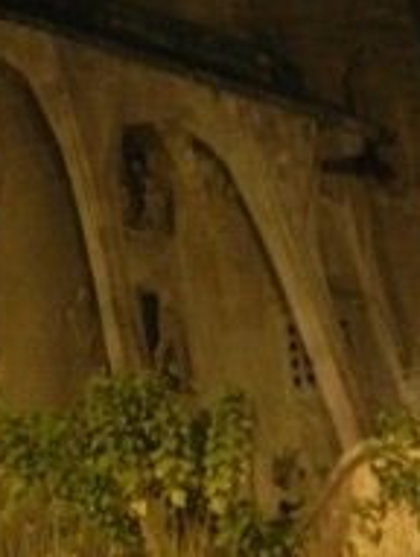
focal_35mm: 94
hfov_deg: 15.3
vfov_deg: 18.9
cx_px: -61
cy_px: -225
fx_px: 1516
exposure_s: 1/2
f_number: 3.5
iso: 400
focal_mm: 5.4
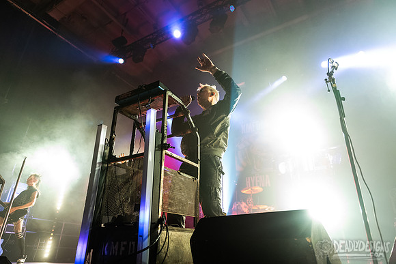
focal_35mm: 24
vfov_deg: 53.2
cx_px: 198
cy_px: 132
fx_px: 264
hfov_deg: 73.7
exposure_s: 1/400
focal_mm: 24
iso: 3200
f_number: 3.2
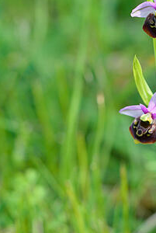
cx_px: 119
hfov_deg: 5.2
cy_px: 14
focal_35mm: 263
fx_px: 1703
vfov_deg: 7.8
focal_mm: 90
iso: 125
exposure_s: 1/160
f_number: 4
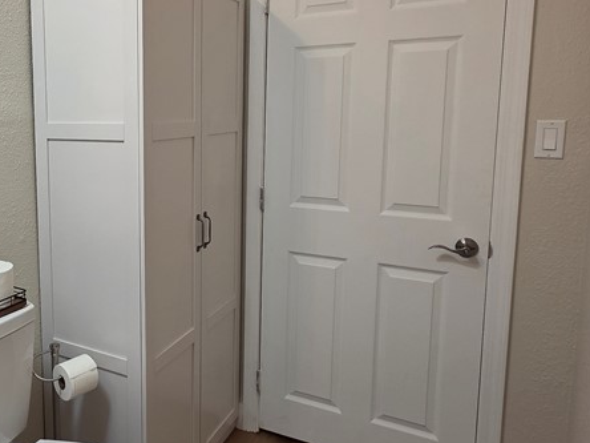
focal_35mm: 30
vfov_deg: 46.6
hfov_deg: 56.2
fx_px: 511
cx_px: 130
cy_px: 181
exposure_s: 1/120
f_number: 1.9
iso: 125
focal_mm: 2.2
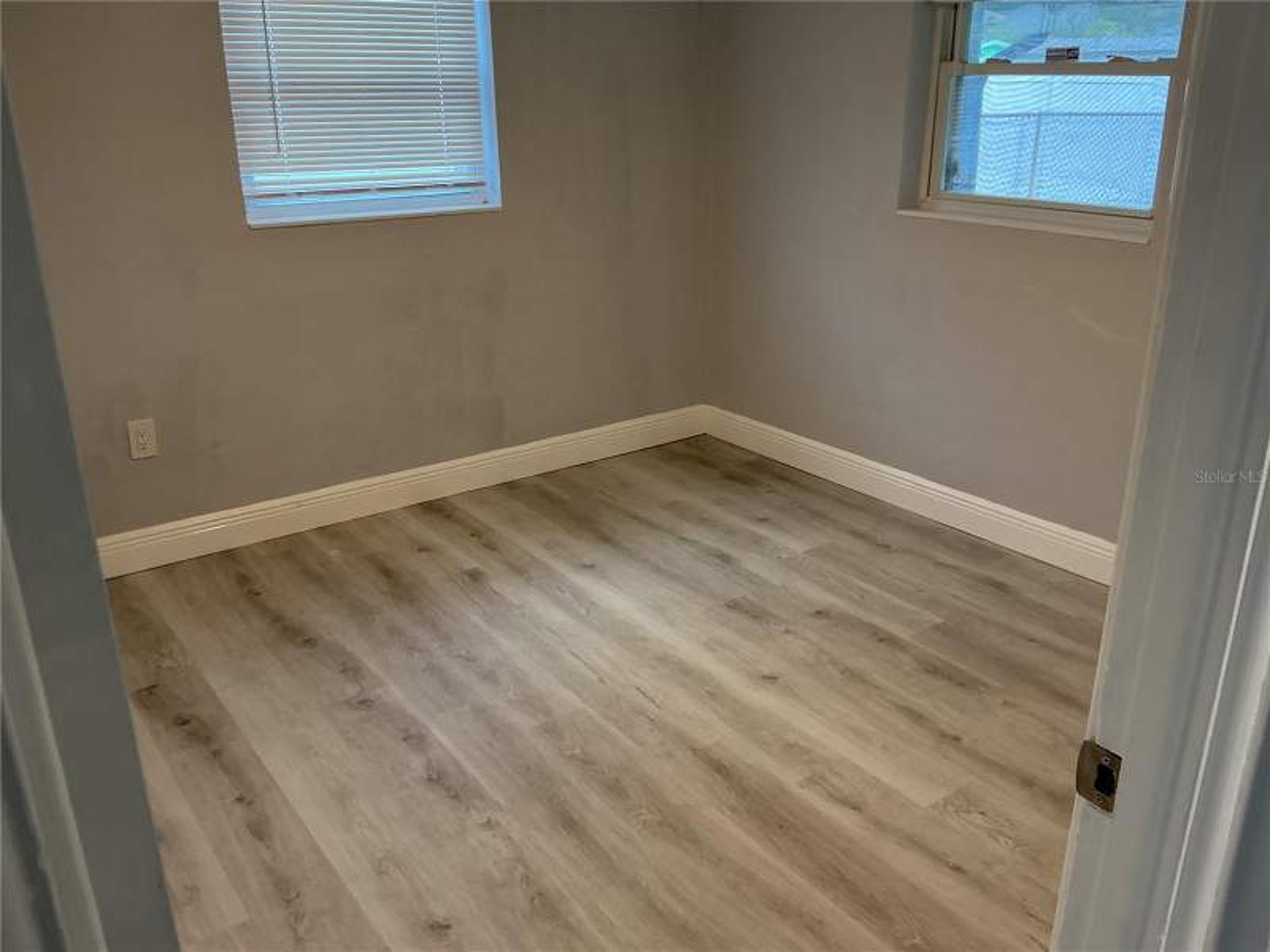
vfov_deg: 48.2
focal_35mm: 29
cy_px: 476
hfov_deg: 61.7
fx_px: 1064
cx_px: 635
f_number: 1.8
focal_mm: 3
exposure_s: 1/60
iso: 50
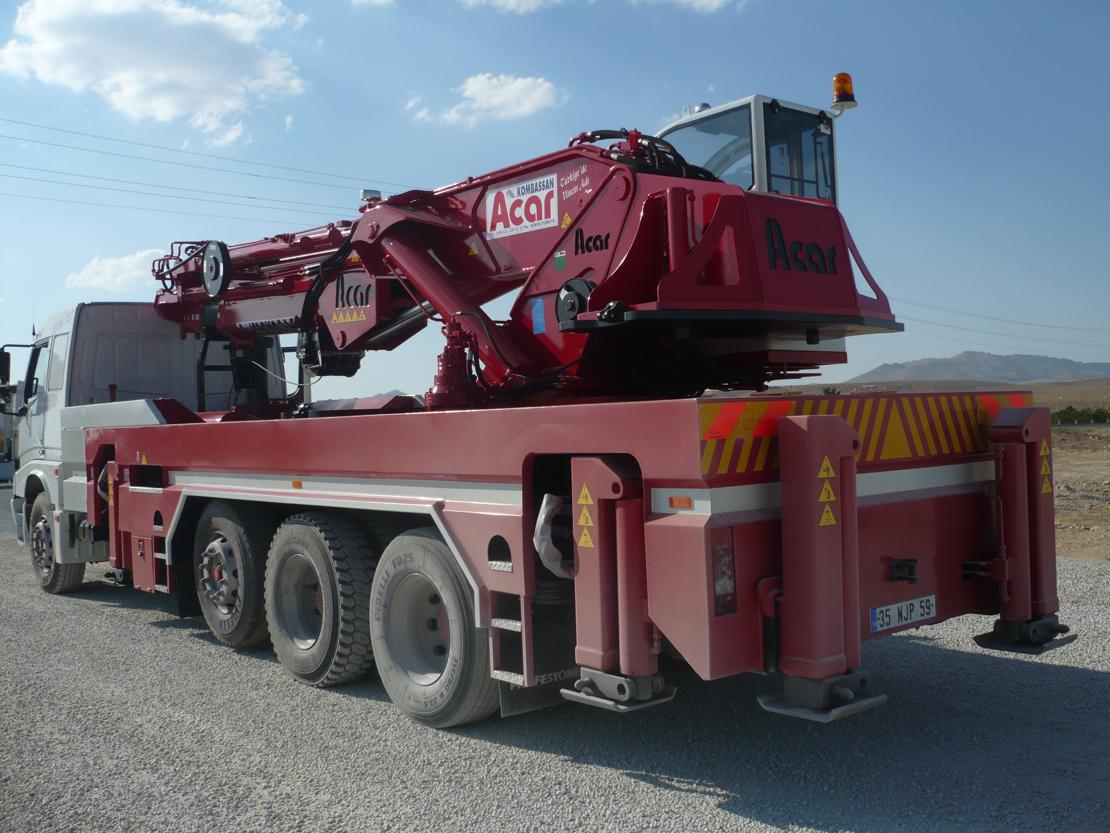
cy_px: 416
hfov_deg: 52.6
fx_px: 1122
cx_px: 555
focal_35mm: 35
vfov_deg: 40.7
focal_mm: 5.8
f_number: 8
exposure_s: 1/400
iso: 100
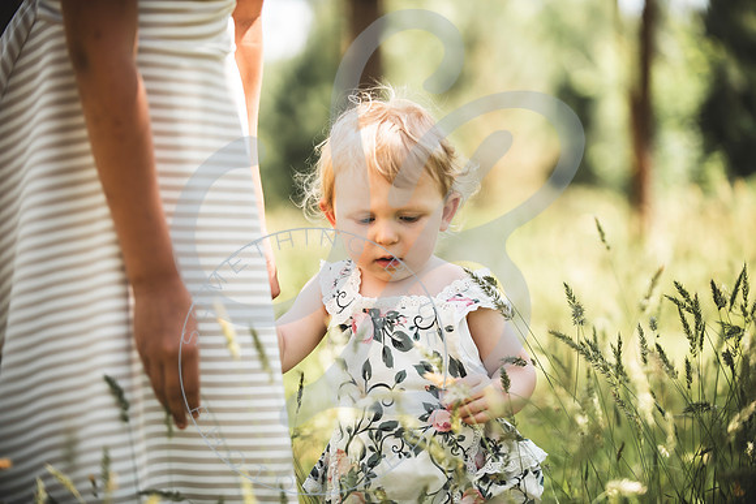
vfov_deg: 14.0
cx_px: 378
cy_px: 252
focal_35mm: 98
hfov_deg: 20.8
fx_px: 2058
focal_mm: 98
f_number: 2.8
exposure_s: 1/400
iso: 100
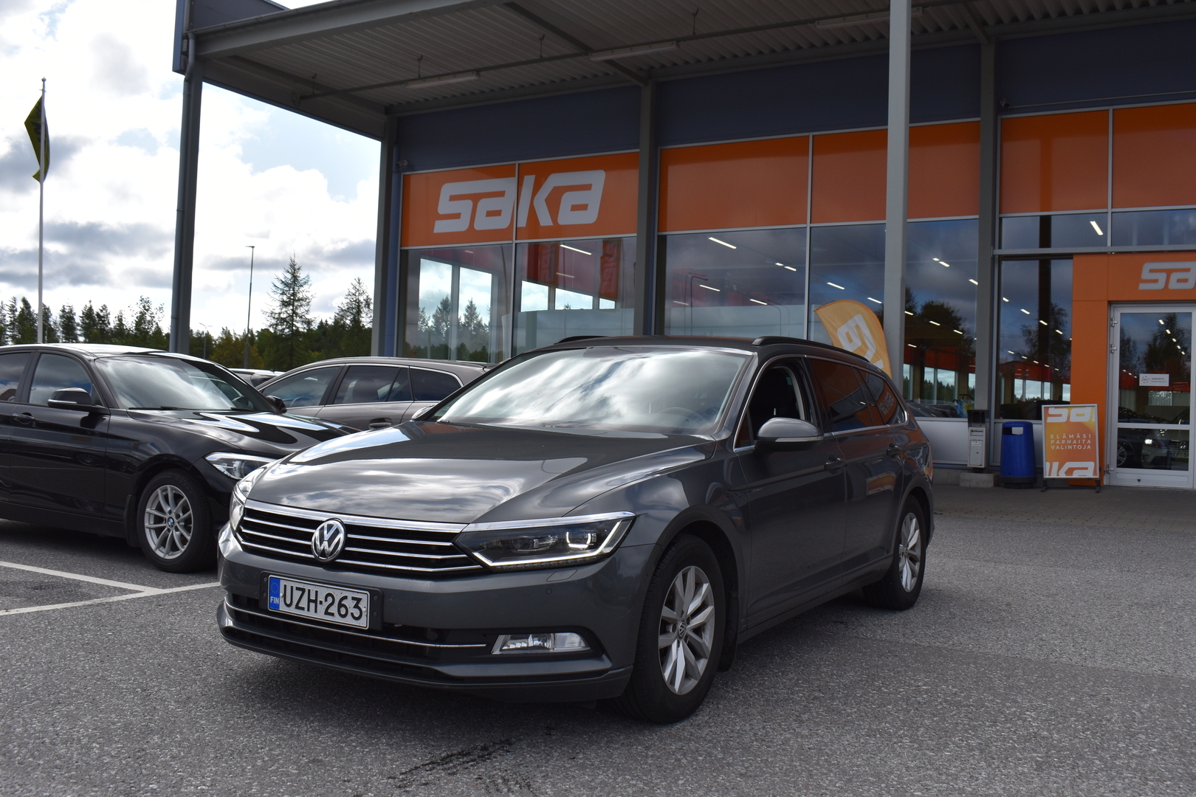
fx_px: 1096
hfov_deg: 57.2
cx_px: 598
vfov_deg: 40.0
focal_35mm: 33
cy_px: 398
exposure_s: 1/750
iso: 200
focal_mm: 22
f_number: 9.5
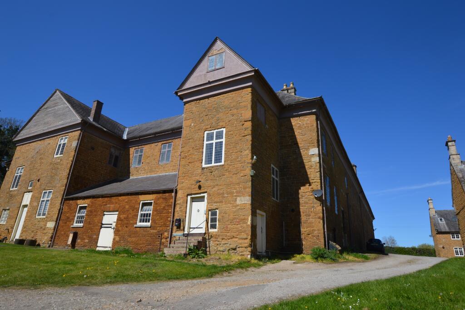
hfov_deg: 81.2
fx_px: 271
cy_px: 155
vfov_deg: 59.4
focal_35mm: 21
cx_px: 232
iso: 100
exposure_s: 1/250
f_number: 8
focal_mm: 14
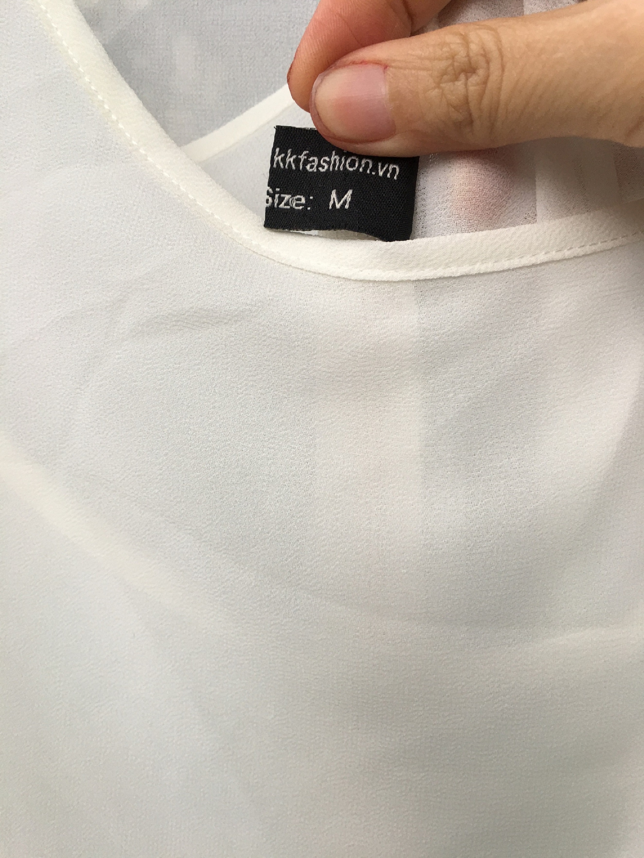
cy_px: 429
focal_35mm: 29
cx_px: 322
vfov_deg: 61.6
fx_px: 719
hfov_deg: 48.2
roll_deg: -1.6
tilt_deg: -9.4
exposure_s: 1/33
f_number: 2.2
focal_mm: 4.15
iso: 25
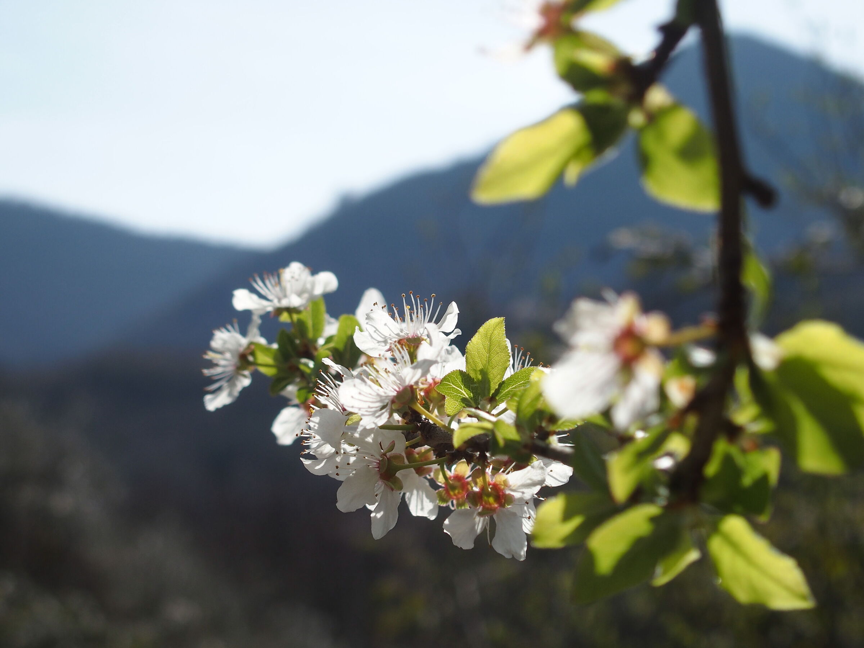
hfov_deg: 23.3
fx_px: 2097
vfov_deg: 17.6
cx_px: 432
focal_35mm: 84
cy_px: 324
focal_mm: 17.8
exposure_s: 1/1250
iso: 100
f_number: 4
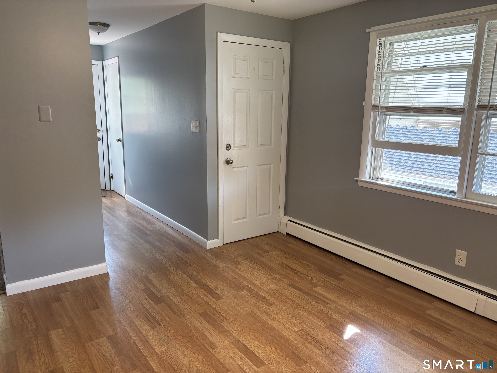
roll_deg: -0.8
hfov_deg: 67.3
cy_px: 186
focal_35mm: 26
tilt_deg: -13.0
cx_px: 248
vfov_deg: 53.1
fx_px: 373
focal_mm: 5.96
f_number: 1.6
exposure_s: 1/60
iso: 80
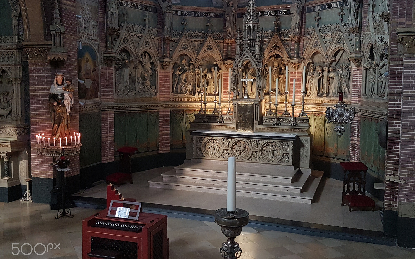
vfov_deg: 44.5
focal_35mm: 28
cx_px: 206
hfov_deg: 66.5
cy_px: 126
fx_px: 317
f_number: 1.7
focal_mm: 4.2
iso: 125
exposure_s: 1/50
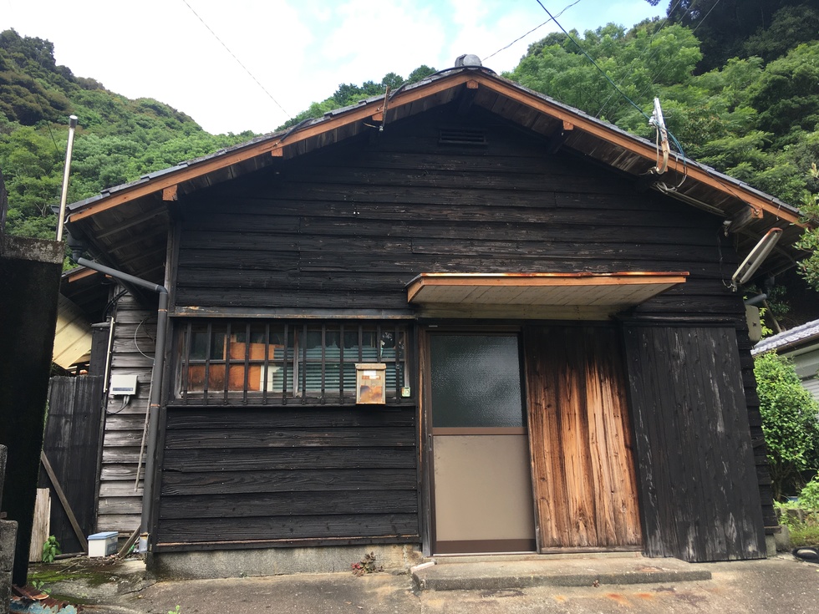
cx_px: 410
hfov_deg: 61.7
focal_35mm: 29
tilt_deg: +13.8
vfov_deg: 48.2
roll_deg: +2.3
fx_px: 686
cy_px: 307
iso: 25
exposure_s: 1/354
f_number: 2.2
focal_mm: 4.15
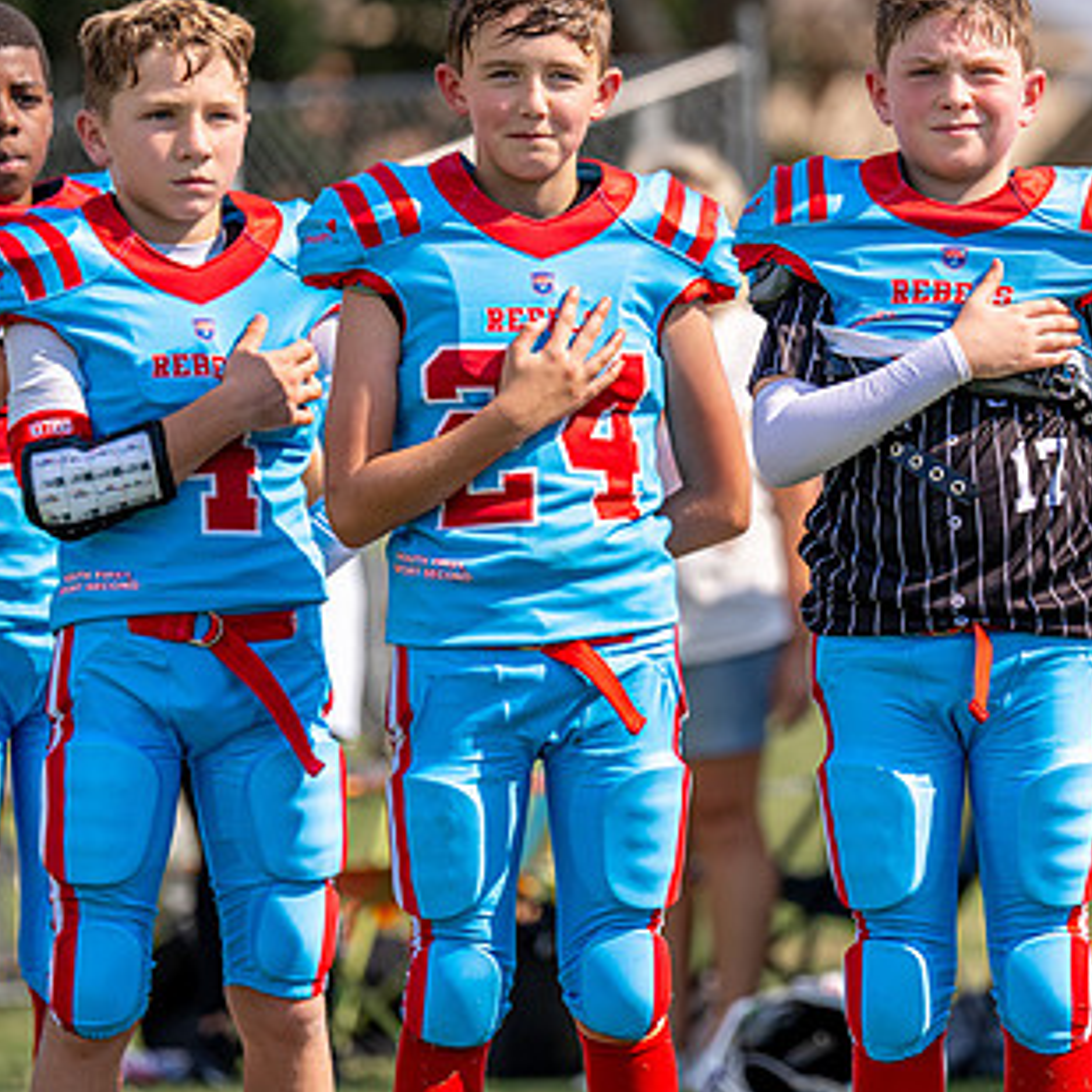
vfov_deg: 6.5
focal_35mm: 269
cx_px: 943
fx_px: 9601
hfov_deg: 6.5
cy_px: 397
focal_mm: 142
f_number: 2.8
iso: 100
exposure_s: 1/2000
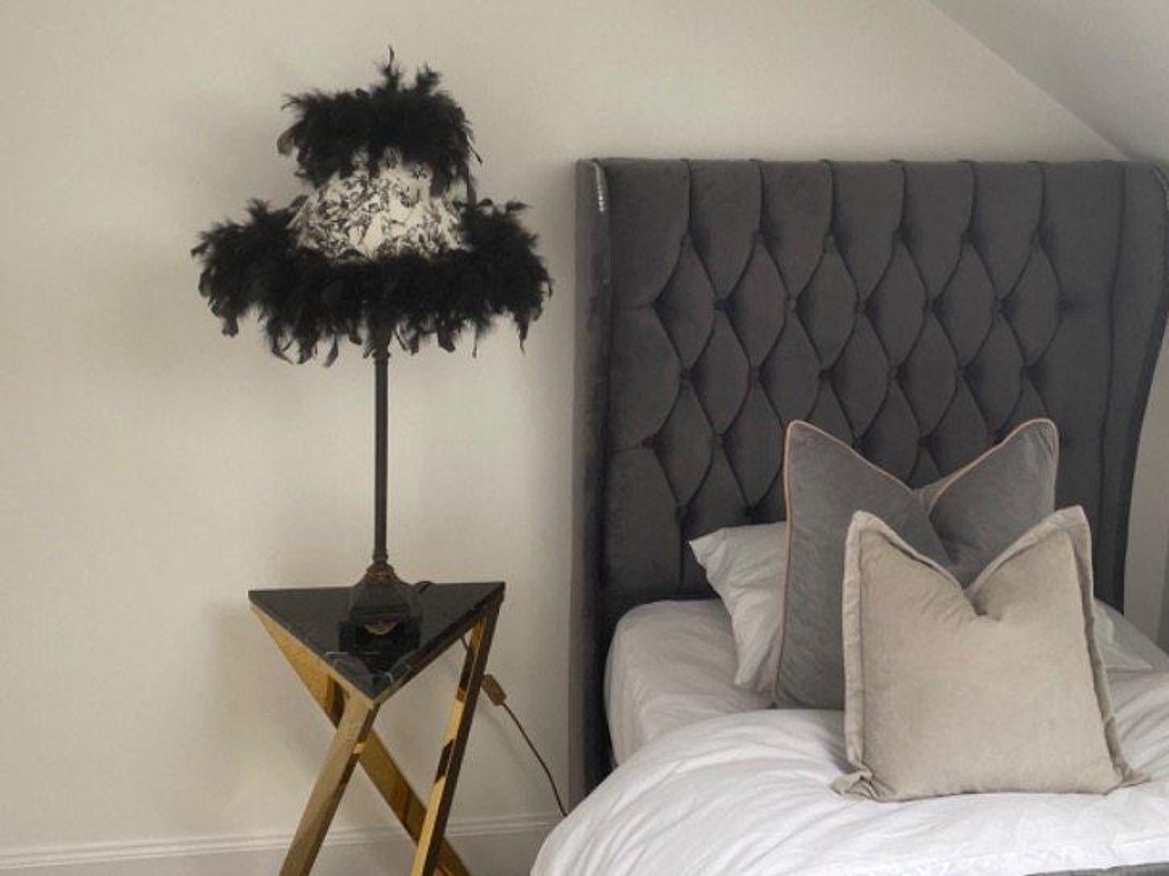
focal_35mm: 43
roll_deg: -1.2
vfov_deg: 33.4
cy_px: 332
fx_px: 1452
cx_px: 670
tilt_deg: -13.2
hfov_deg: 43.7
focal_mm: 4.25
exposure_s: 1/106
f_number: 1.8
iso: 125
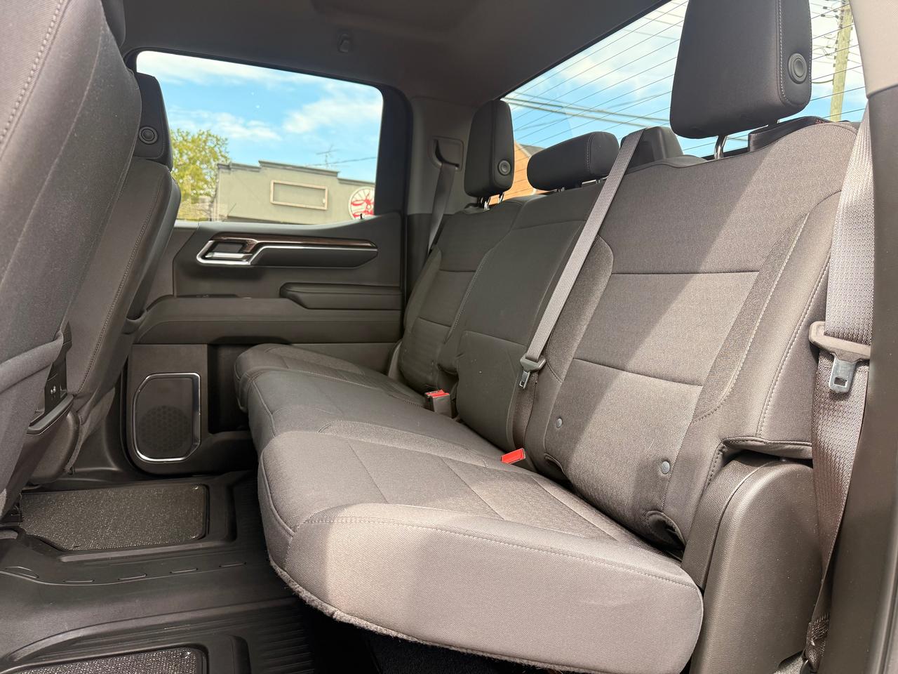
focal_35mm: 24
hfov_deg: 71.6
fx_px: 623
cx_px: 449
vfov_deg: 56.8
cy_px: 337
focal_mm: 6.76
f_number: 1.78
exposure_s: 1/230
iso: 125
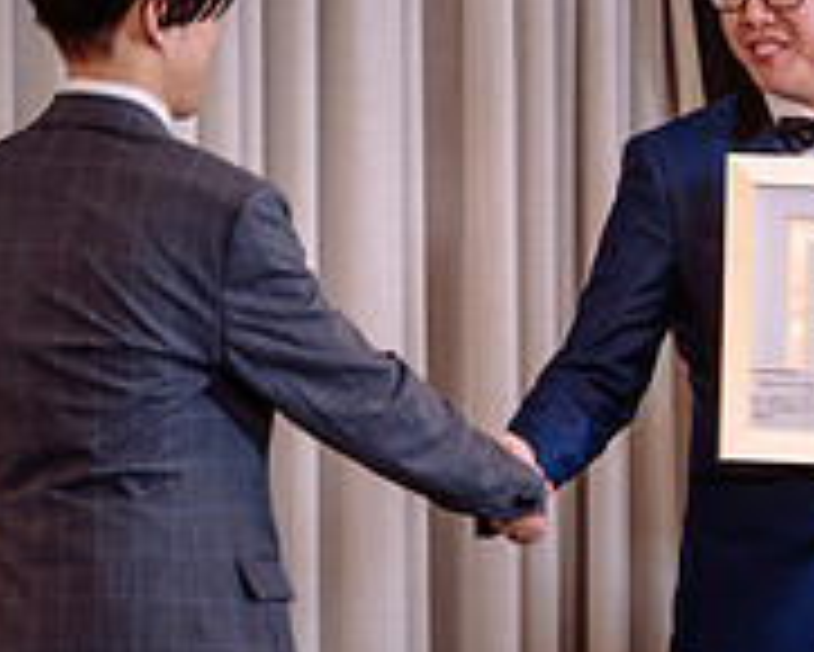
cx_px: 273
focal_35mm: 307
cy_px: 354
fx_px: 7400
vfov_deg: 5.0
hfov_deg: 6.3
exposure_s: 1/125
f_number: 2.8
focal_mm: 98
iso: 1000
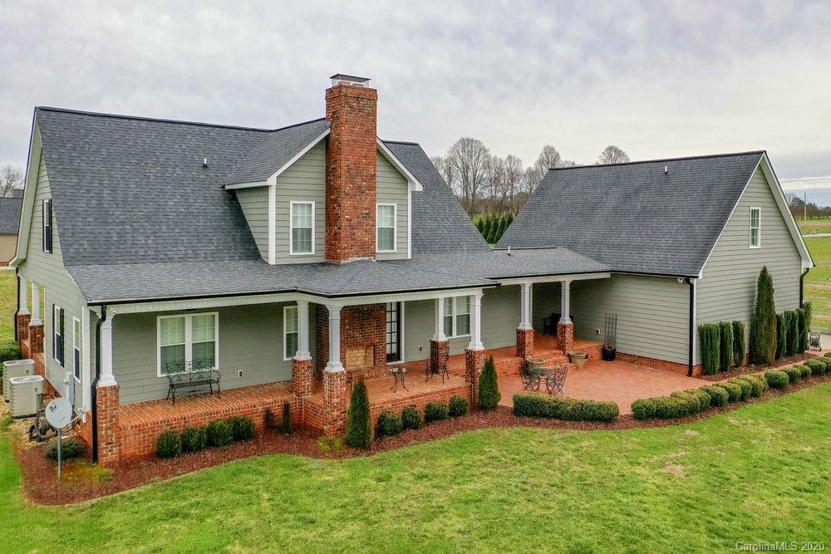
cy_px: 277
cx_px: 416
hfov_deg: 65.5
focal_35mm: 28
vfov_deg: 46.4
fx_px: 646
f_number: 3.5
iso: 100
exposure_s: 1/80
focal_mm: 10.26
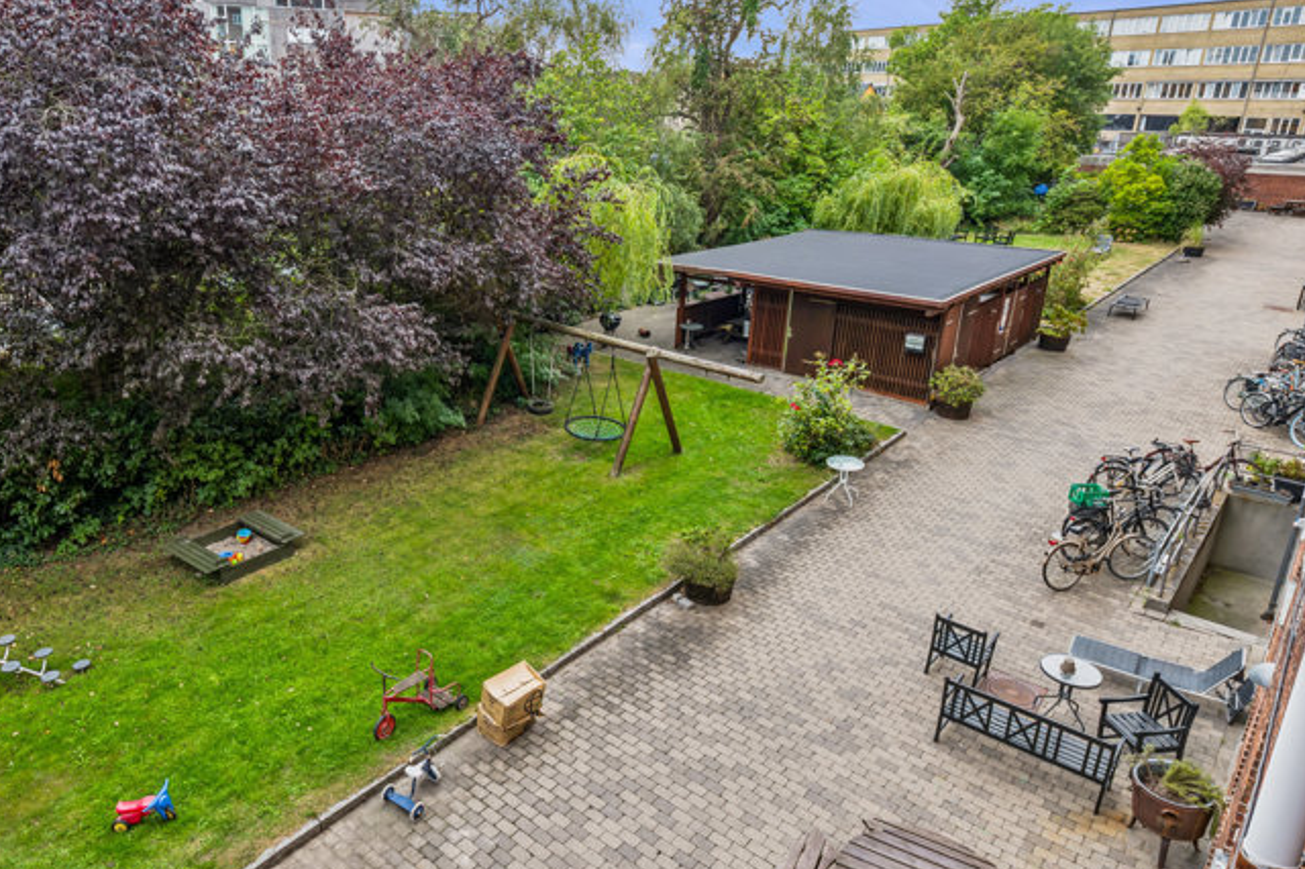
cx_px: 510
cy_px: 429
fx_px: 906
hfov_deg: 70.7
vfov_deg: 51.2
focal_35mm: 25
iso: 100
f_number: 8
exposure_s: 1/25
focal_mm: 20
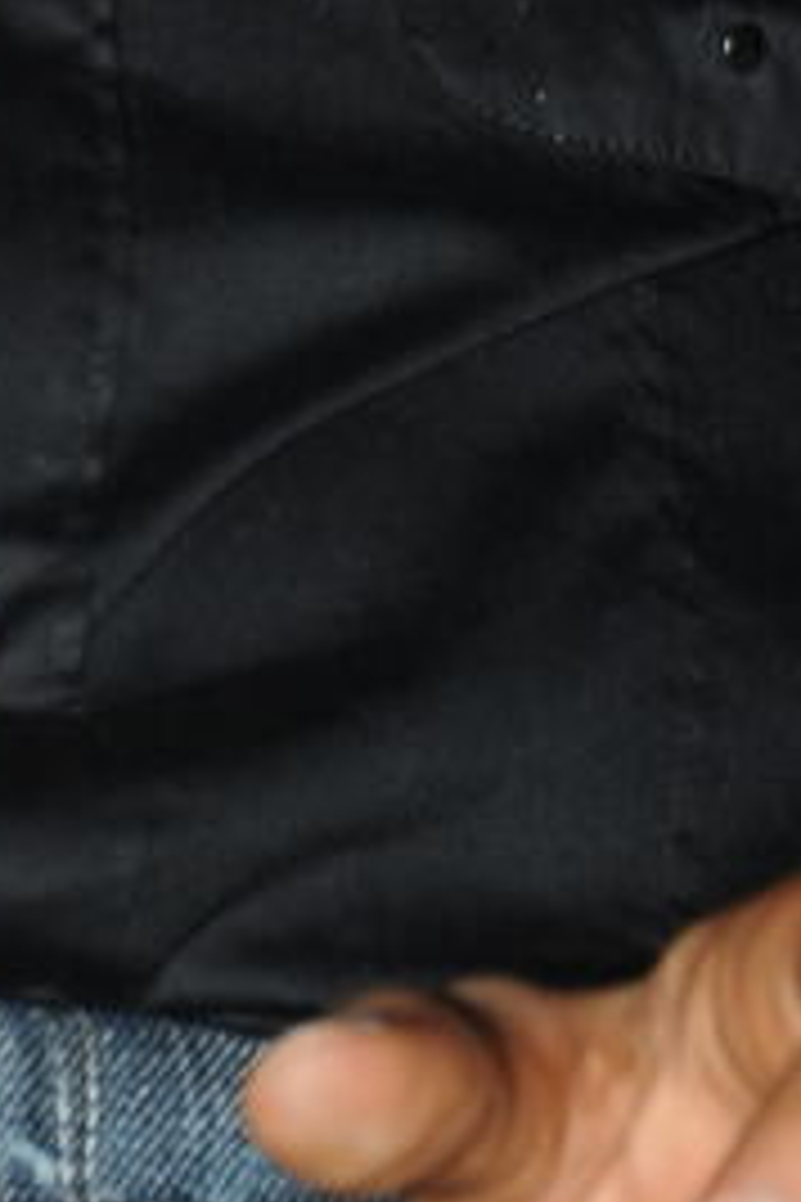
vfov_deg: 3.6
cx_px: 245
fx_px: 19022
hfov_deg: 2.4
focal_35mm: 570
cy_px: -1017
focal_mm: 95
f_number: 8
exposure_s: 1/125
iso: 200
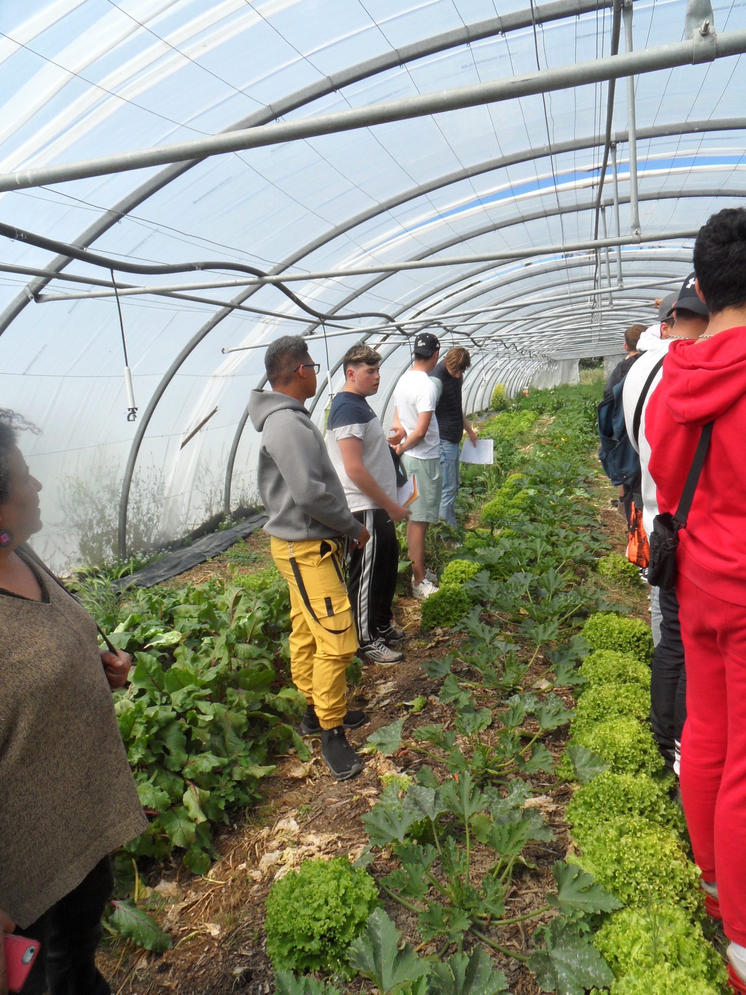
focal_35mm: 24
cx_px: 373
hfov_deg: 56.8
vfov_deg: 71.6
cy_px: 498
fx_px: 690
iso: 80
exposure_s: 1/350
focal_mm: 3.9
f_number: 4.6
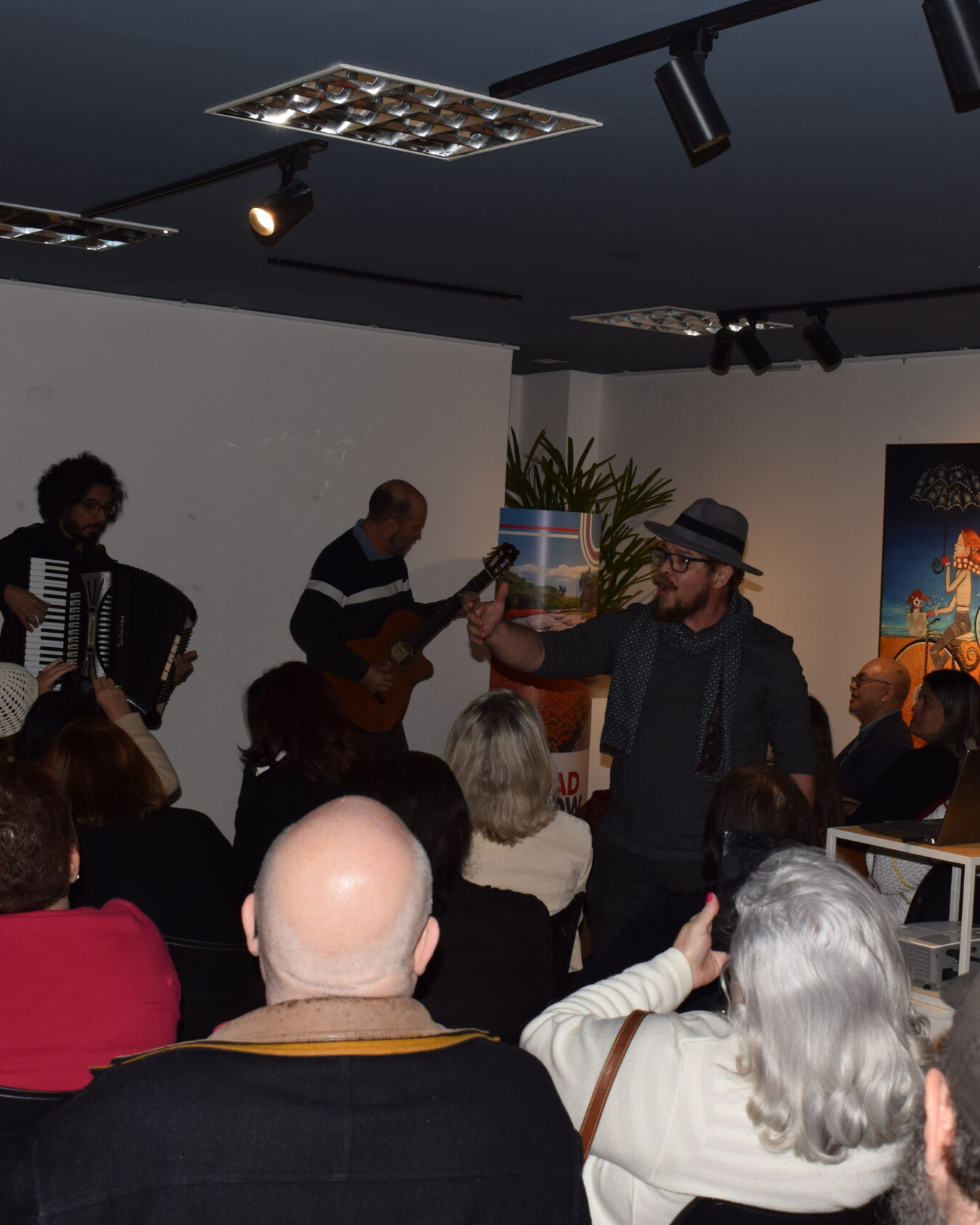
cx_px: 695
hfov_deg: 29.4
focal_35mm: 51
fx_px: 1849
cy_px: 613
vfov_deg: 36.7
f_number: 9
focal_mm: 24
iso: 250
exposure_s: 1/125
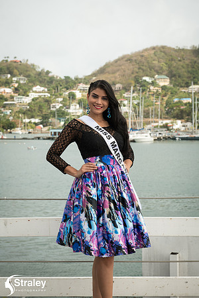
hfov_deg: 19.5
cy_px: 149
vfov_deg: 28.8
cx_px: 100
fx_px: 580
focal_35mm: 70
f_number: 7.1
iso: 100
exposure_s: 1/160
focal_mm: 70
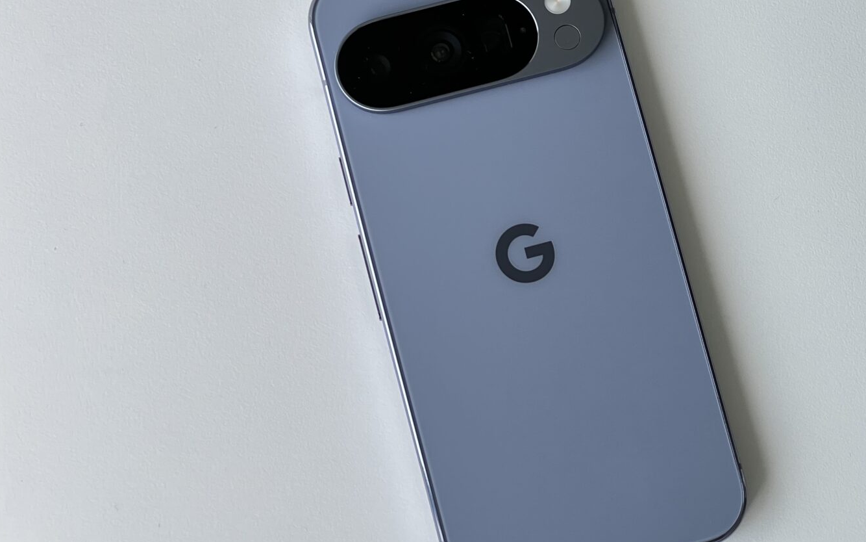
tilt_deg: -81.6
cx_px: 491
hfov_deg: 22.1
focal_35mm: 94
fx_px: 2219
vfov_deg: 13.9
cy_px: 239
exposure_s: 1/99
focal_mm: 9
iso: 160
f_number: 2.8
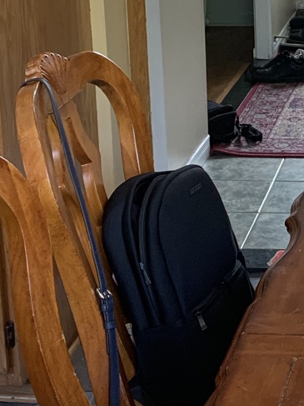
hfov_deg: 15.3
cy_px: 20
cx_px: 342
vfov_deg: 20.3
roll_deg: +1.2
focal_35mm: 94
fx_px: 1101
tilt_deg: -10.9
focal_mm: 4.25
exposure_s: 1/60
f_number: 1.8
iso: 100
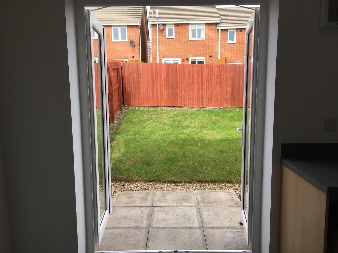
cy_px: 126
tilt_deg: -7.6
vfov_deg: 48.2
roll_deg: +0.7
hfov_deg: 61.7
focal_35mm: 29
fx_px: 283
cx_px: 169
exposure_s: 1/545
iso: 25
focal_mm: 4.15
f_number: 2.2
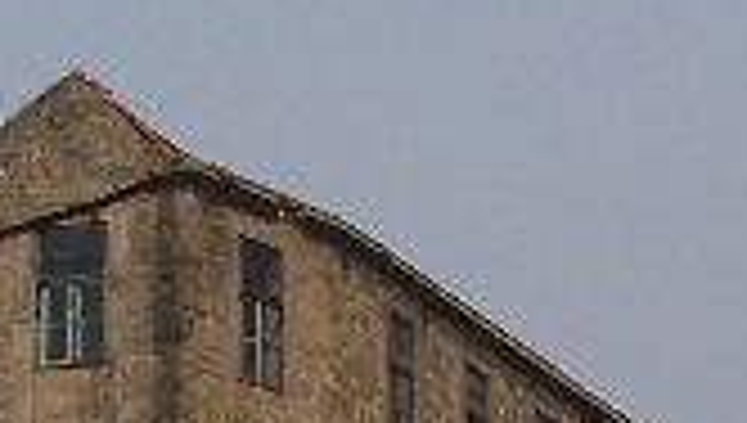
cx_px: 346
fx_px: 3948
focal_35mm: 199
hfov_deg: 10.8
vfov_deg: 5.9
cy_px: 1080
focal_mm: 8
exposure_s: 1/1000
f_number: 4.8
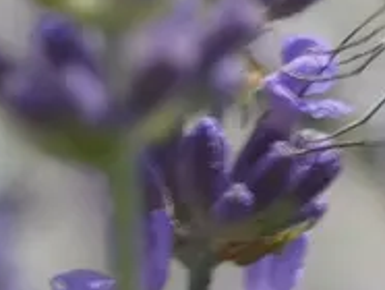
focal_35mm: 1062
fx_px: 11827
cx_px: 588
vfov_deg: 1.4
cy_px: 178
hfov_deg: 1.9
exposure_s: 1/100
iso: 80
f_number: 5.6
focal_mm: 55.4
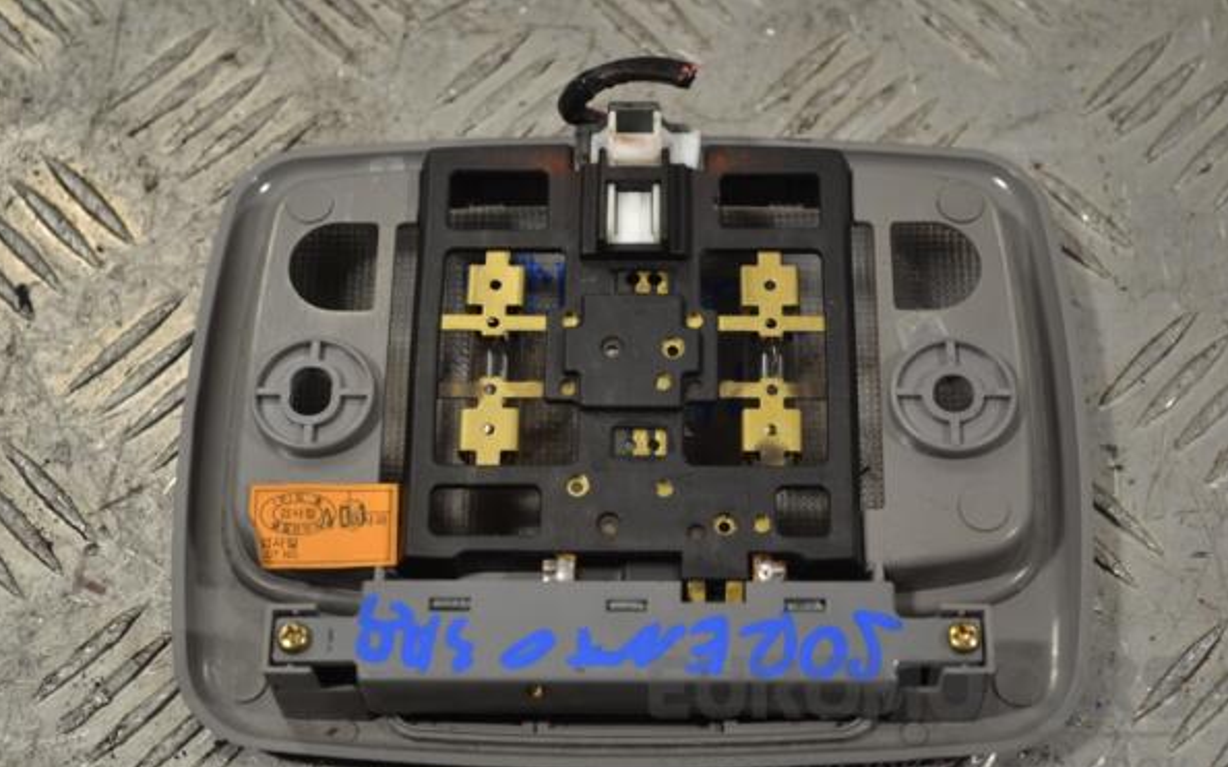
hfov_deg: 29.6
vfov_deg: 18.7
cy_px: 411
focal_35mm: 70
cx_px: 610
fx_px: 2326
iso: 110
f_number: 5.3
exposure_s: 1/30
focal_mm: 45
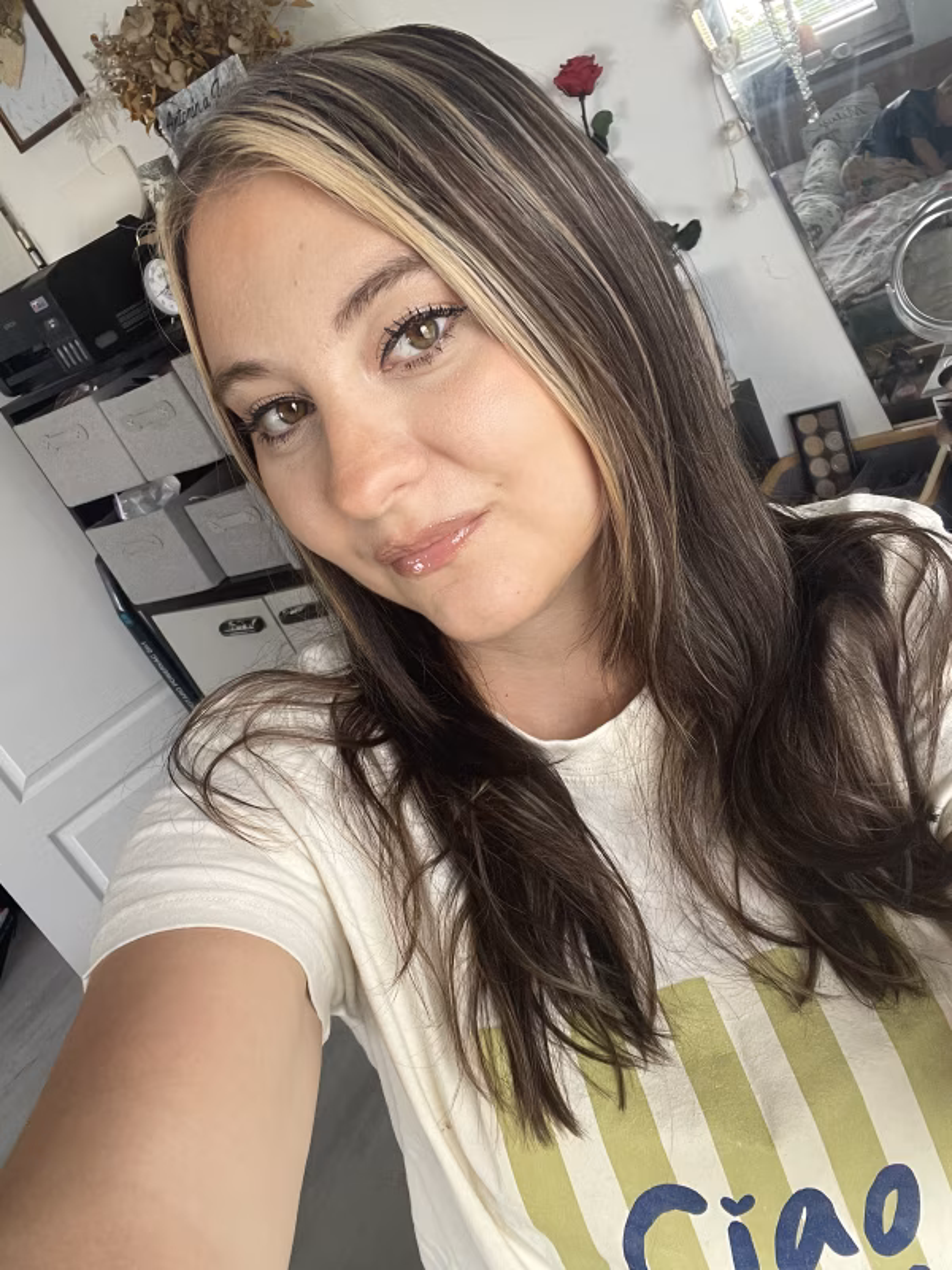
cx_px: 476
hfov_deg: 46.8
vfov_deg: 60.0
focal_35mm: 30
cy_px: 635
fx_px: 1100
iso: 100
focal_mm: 2.71
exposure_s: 1/60
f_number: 2.2
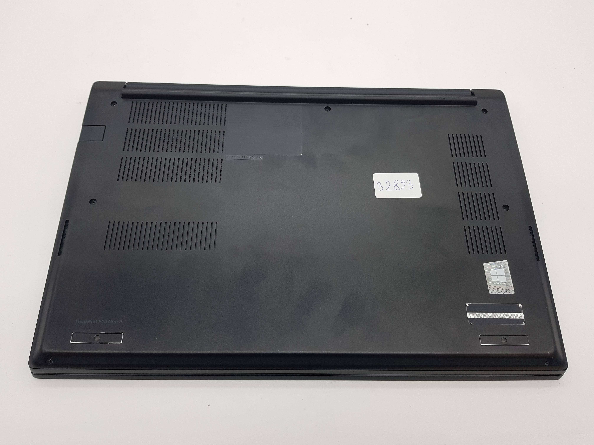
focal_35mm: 26
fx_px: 446
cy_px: 222
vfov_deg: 53.1
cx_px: 297
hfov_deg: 67.3
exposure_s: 1/161
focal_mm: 4.2
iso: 40
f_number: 1.7
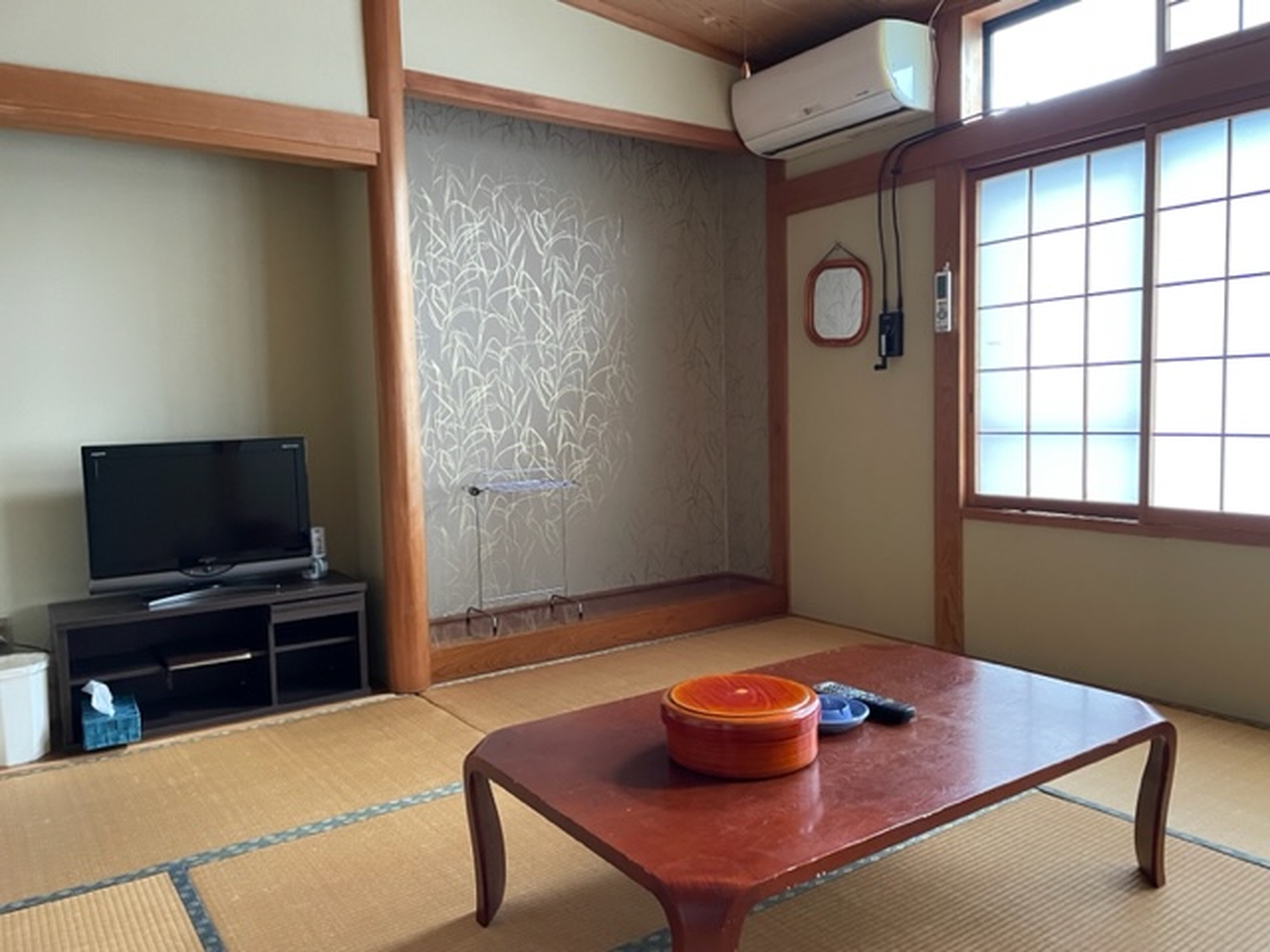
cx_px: 635
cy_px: 476
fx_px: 954
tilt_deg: -4.2
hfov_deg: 67.3
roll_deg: +1.8
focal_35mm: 26
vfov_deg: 53.1
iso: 500
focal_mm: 4.2
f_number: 1.6
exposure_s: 1/60
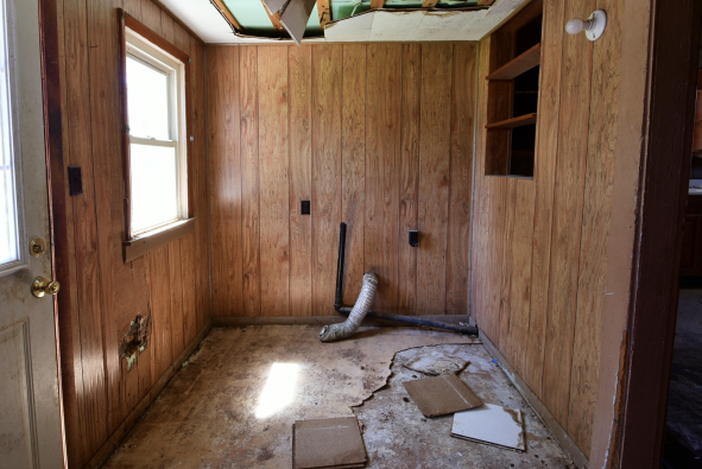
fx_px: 371
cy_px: 195
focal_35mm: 19
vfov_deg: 64.2
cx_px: 325
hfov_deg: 86.7
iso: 100
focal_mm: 10
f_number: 10
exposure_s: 1/2
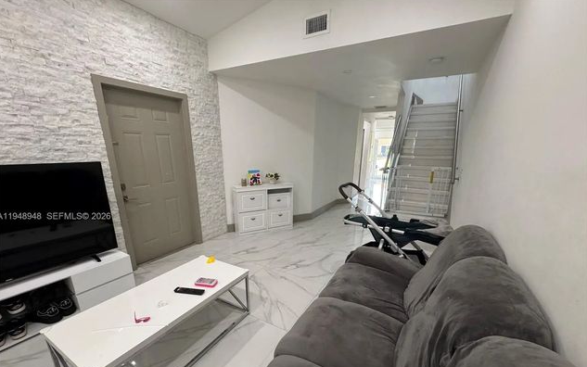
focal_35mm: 15
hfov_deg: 101.4
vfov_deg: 74.2
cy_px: 217
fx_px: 240
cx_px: 292
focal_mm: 2.22
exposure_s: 1/60
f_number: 2.2
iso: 200
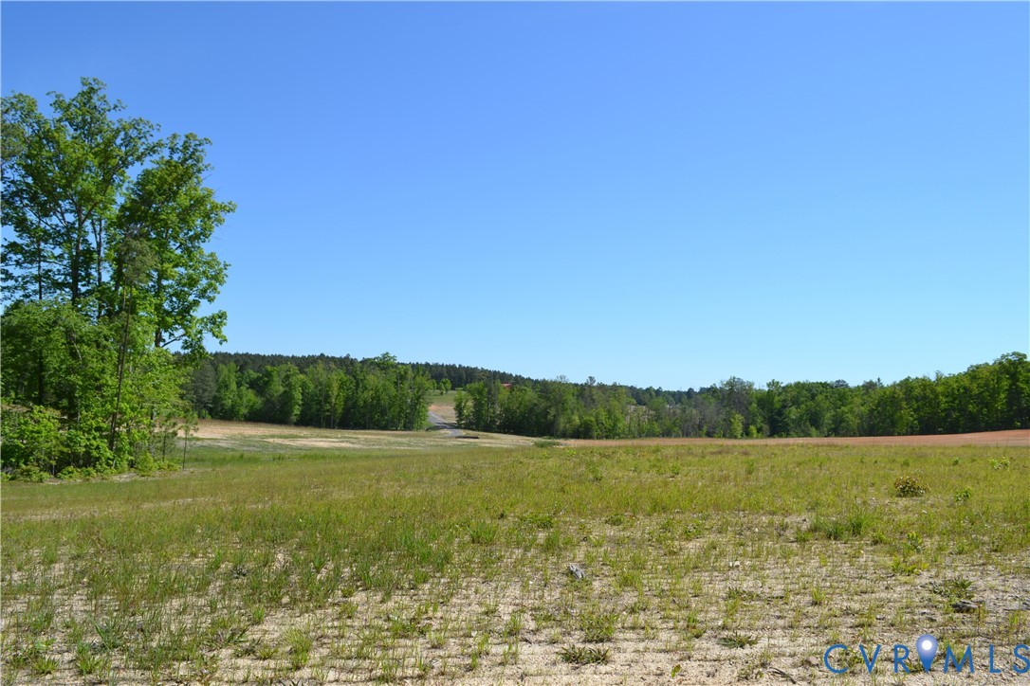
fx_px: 772
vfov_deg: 47.9
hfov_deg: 67.4
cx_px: 515
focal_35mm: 27
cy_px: 343
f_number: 8
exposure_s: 1/250
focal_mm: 18
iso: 100
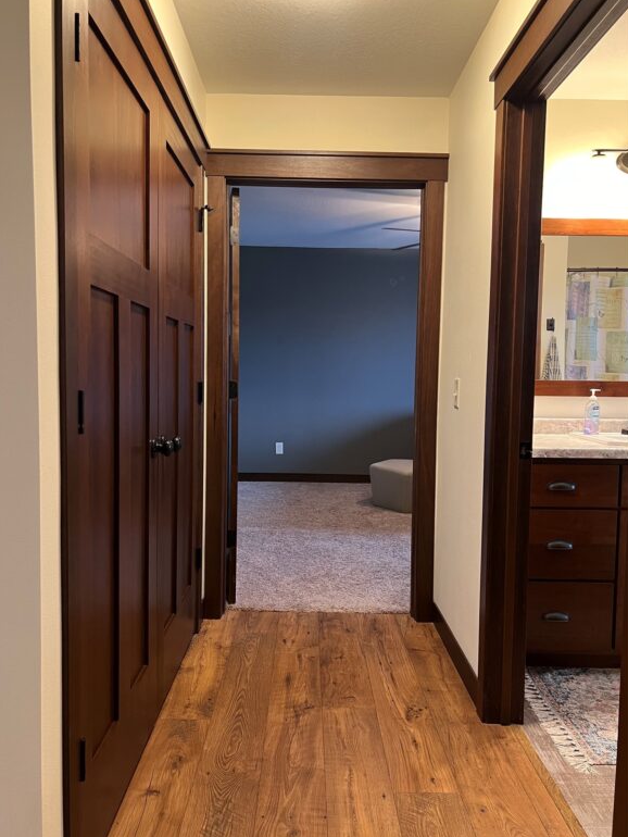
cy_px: 413
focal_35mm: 27
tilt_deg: -4.0
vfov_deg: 65.3
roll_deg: -0.2
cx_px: 307
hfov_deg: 51.4
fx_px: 653
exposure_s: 1/60
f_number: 1.5
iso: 250
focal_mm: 5.7
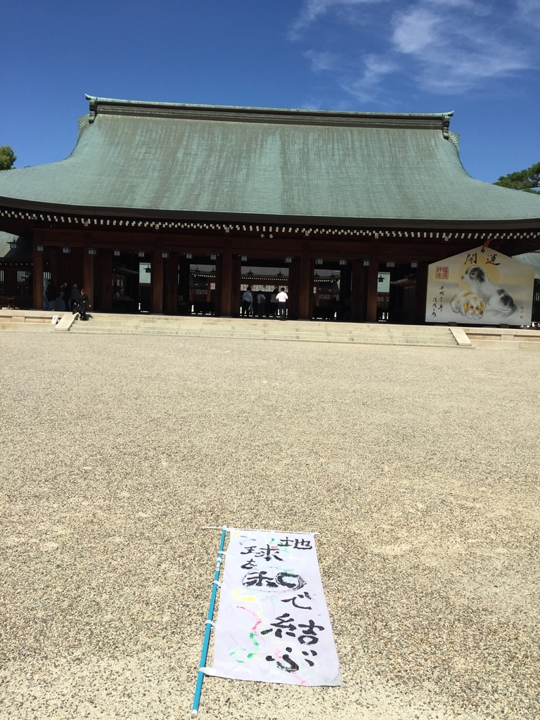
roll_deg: -1.6
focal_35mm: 29
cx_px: 270
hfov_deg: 48.2
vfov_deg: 61.7
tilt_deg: -3.6
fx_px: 603
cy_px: 360
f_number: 2.2
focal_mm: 4.15
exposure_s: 1/2825
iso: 32
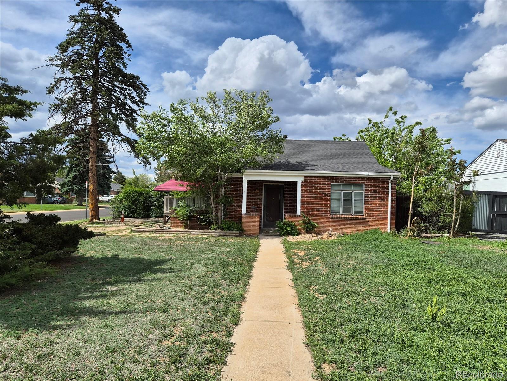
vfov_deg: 58.9
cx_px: 254
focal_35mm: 23
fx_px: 337
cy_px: 190
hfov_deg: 73.9
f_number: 1.8
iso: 80
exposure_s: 1/7344
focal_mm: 5.4
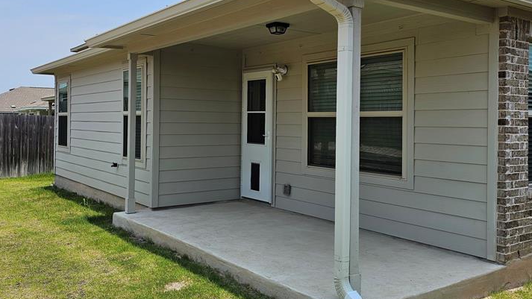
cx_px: 296
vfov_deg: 32.7
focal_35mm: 36
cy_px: 112
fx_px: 508
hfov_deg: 55.2
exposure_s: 1/786
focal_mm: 6.3
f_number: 1.7
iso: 10
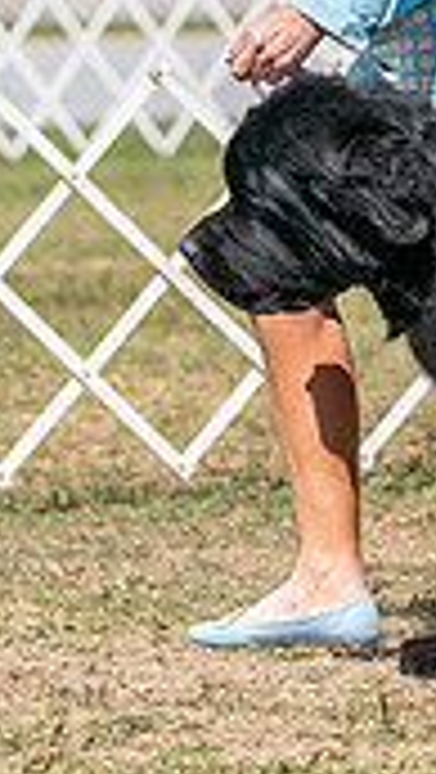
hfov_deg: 2.2
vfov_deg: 3.9
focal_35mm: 559
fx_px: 11467
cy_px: -40
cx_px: 582
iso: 200
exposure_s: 1/1600
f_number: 4.5
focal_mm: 136
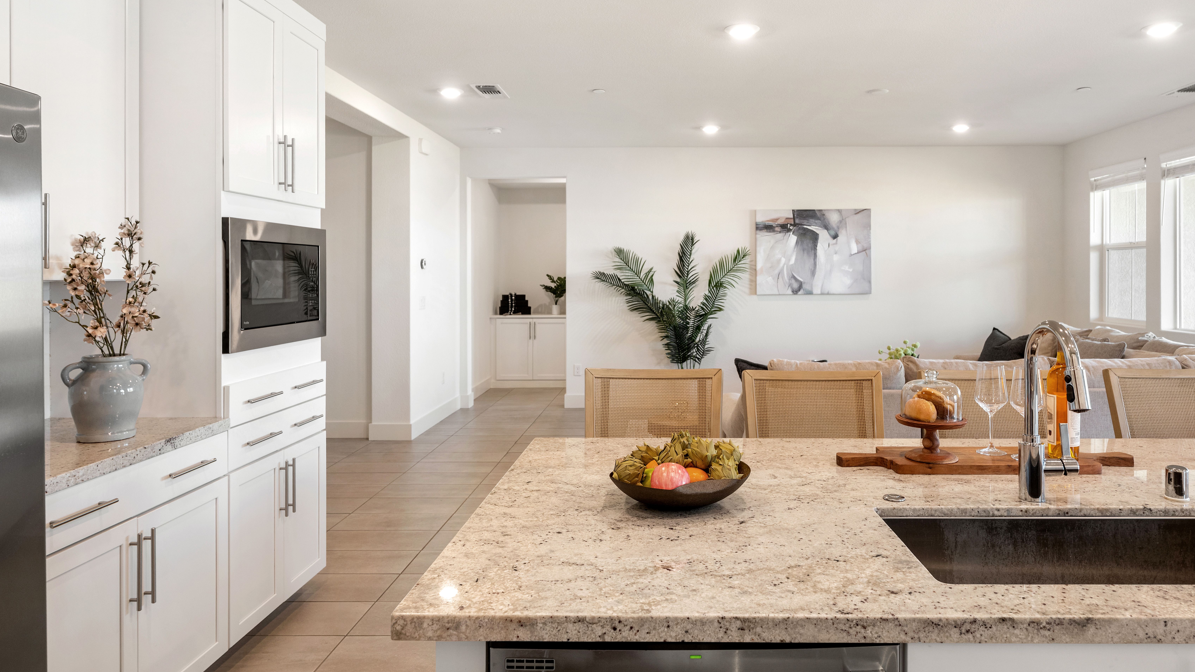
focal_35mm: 23
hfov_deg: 78.4
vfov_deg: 49.5
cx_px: 661
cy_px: 332
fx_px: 729
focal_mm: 18
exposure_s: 1/8
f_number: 7.1
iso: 400
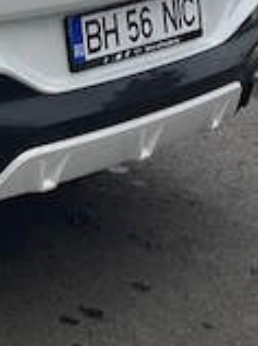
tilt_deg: -10.8
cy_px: -57
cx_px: -328
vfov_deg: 14.5
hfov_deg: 10.0
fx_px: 1315
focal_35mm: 132
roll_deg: -0.9
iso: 50
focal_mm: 5.1
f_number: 1.6
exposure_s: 1/1325
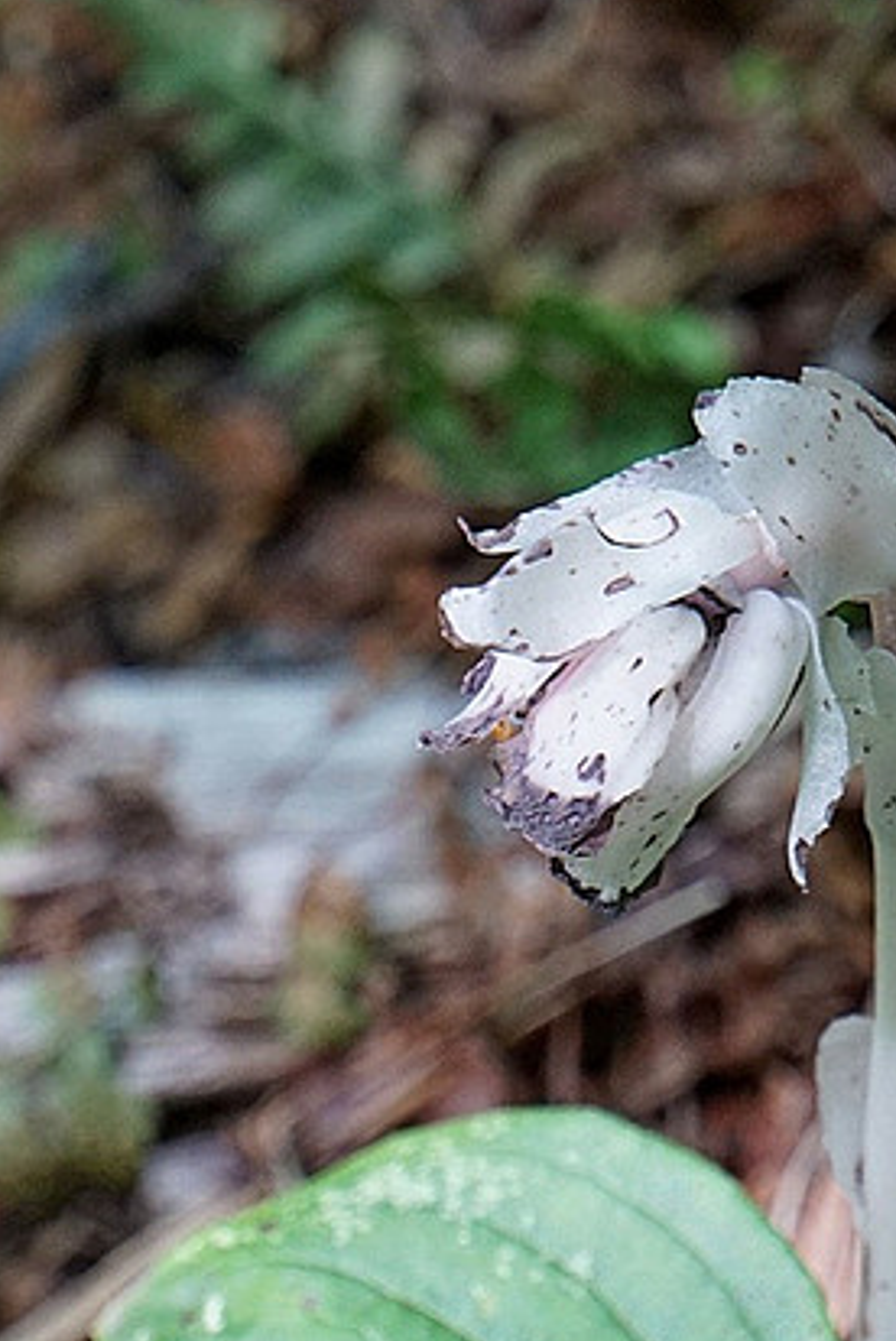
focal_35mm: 733
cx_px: 724
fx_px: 27317
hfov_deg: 1.9
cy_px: 1224
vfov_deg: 2.8
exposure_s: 1/40
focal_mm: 210
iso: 800
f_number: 10
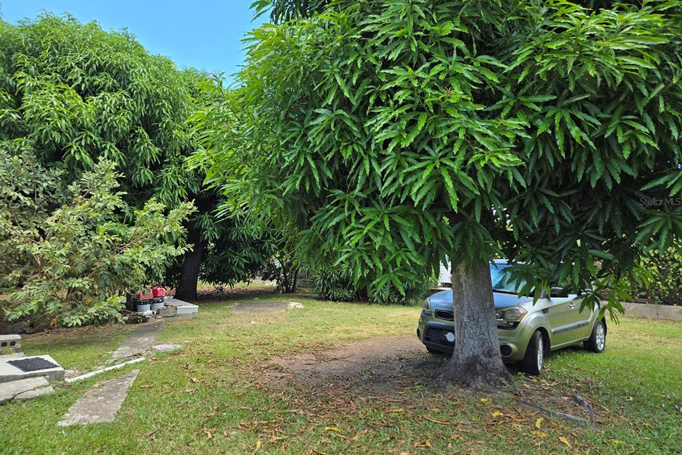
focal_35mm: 24
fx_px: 454
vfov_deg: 53.0
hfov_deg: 73.8
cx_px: 341
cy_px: 201
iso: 25
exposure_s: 1/488
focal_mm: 5.4
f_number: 1.8
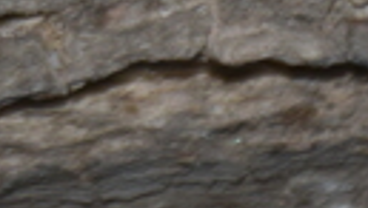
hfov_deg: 1.3
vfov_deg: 0.7
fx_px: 15987
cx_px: -120
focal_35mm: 1636
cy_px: -530
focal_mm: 140
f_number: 5.6
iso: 500
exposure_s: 1/60
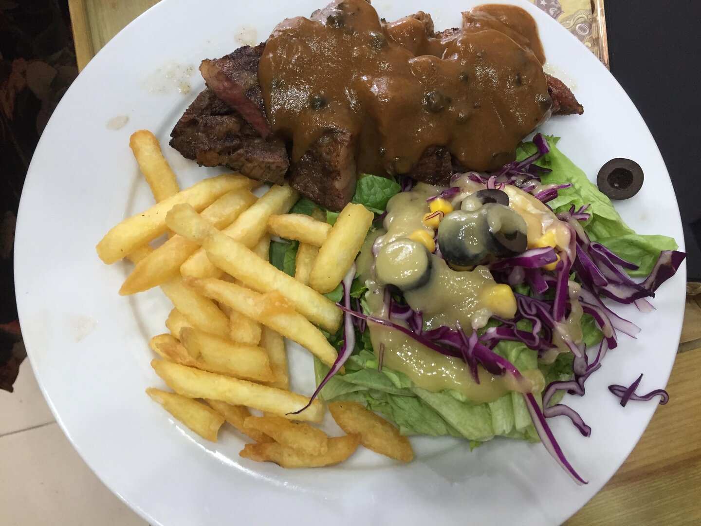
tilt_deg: -72.7
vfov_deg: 48.2
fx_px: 587
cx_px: 350
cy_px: 263
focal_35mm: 29
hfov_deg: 61.7
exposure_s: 1/33
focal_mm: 4.15
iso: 80
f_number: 2.2
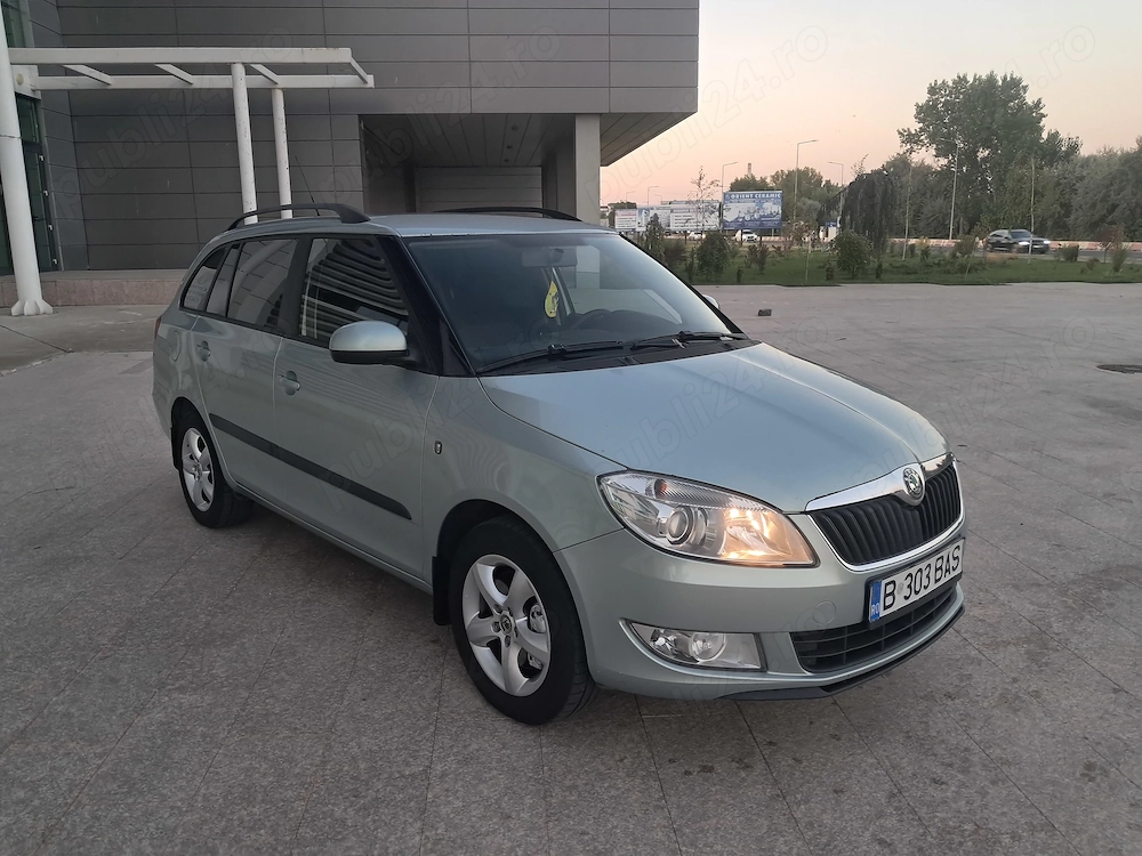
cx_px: 571
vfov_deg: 51.4
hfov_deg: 65.3
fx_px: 891
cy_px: 428
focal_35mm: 27
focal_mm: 4
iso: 160
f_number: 1.8
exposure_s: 1/50
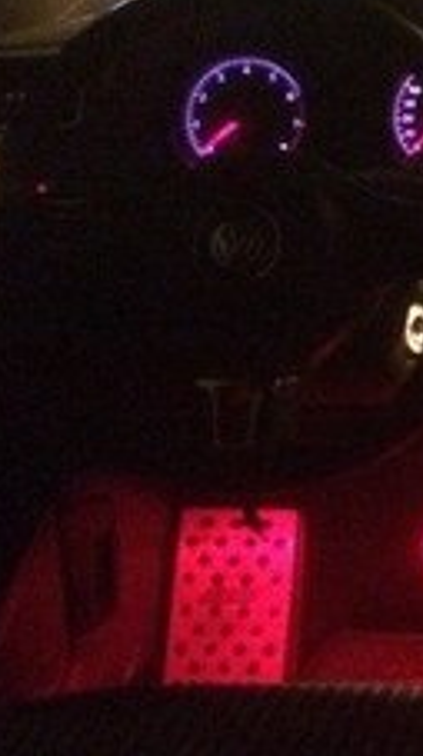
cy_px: 358
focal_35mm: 92
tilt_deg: -15.1
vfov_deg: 23.2
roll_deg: +1.4
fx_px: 1842
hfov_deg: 11.9
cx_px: 813
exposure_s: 1/17
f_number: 2.2
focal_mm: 4.15
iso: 1600
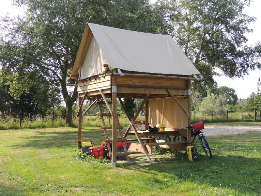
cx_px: 130
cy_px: 98
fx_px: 324
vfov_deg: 33.6
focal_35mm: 43
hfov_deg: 43.9
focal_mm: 7.6
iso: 100
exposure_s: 1/400
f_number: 3.4
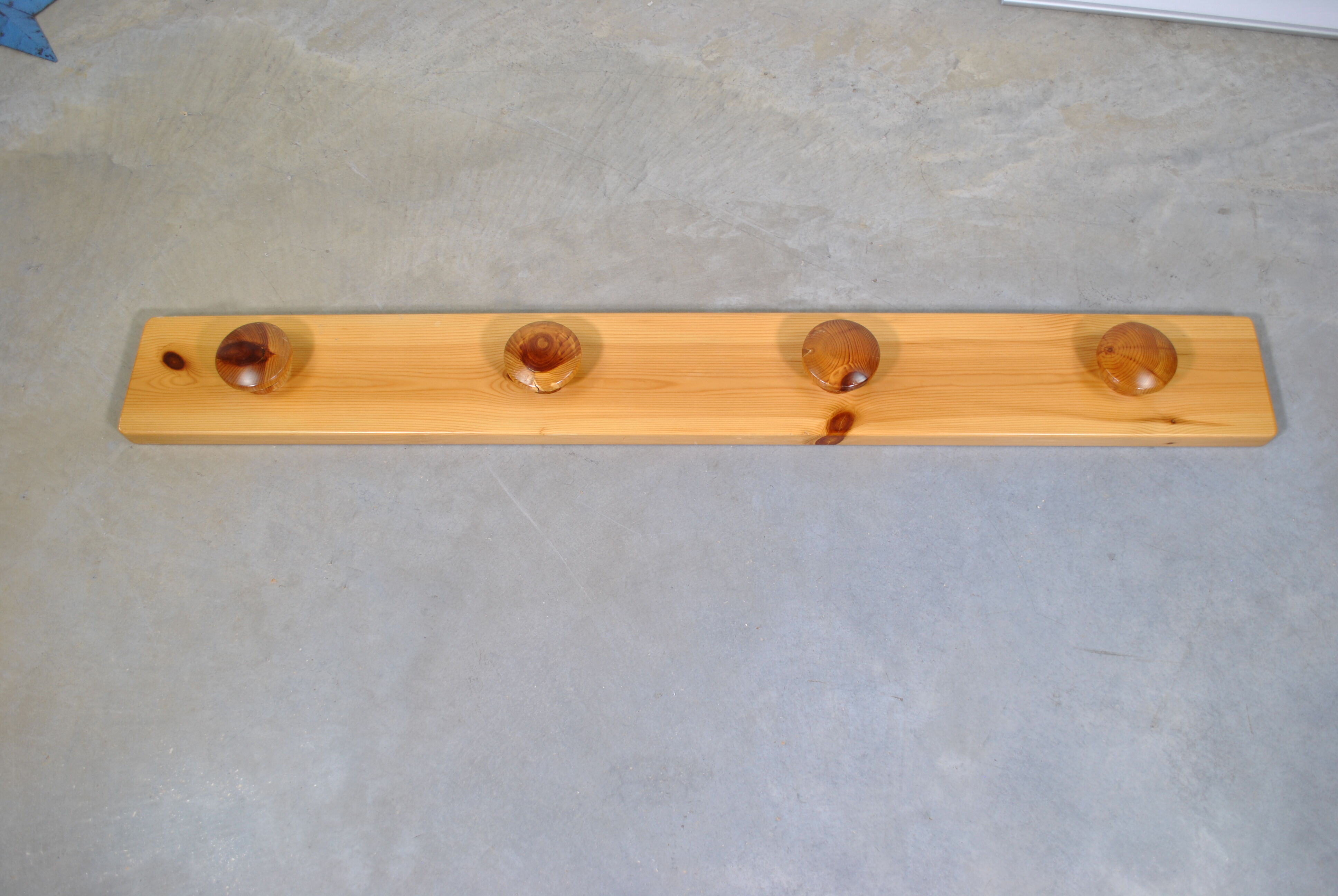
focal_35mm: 30
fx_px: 1116
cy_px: 448
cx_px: 669
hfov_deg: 61.9
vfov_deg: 43.7
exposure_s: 1/30
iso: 200
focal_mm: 20
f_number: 5
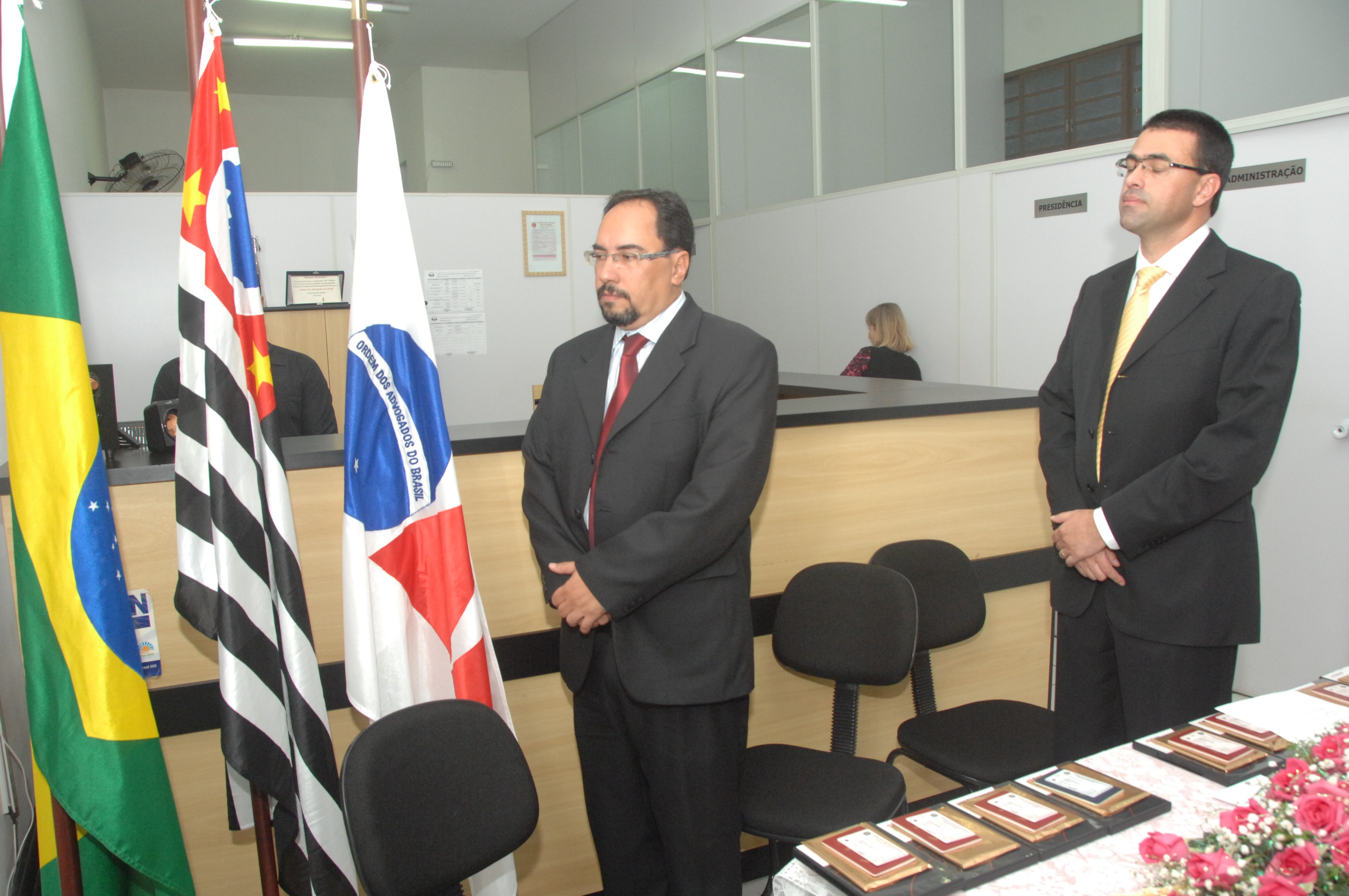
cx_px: 674
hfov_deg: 67.4
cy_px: 448
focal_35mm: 27
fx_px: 1011
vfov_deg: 47.8
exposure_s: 1/60
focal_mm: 18
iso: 800
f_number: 7.1
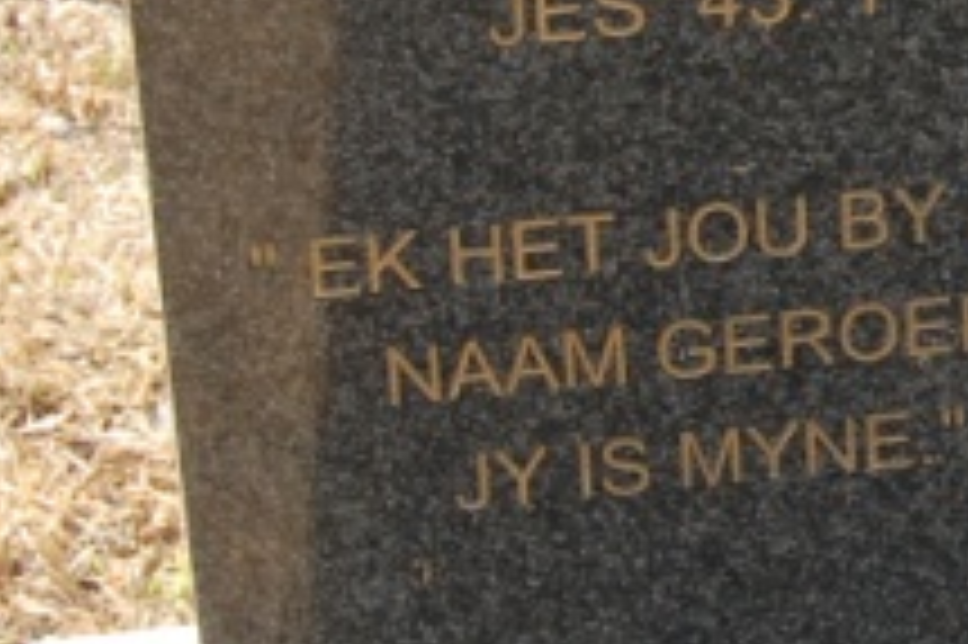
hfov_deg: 9.3
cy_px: -110
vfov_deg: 6.4
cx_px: 1612
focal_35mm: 214
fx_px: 5750
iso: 200
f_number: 6.3
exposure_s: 1/160
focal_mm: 30
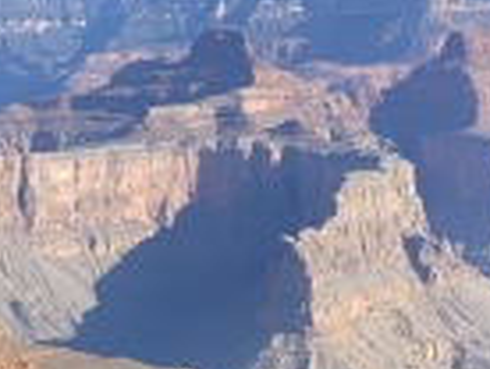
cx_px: -142
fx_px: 3417
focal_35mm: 241
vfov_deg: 6.2
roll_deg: +1.4
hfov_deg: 8.1
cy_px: 131
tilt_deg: +1.0
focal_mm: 6
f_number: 2.4
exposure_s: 1/180
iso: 16
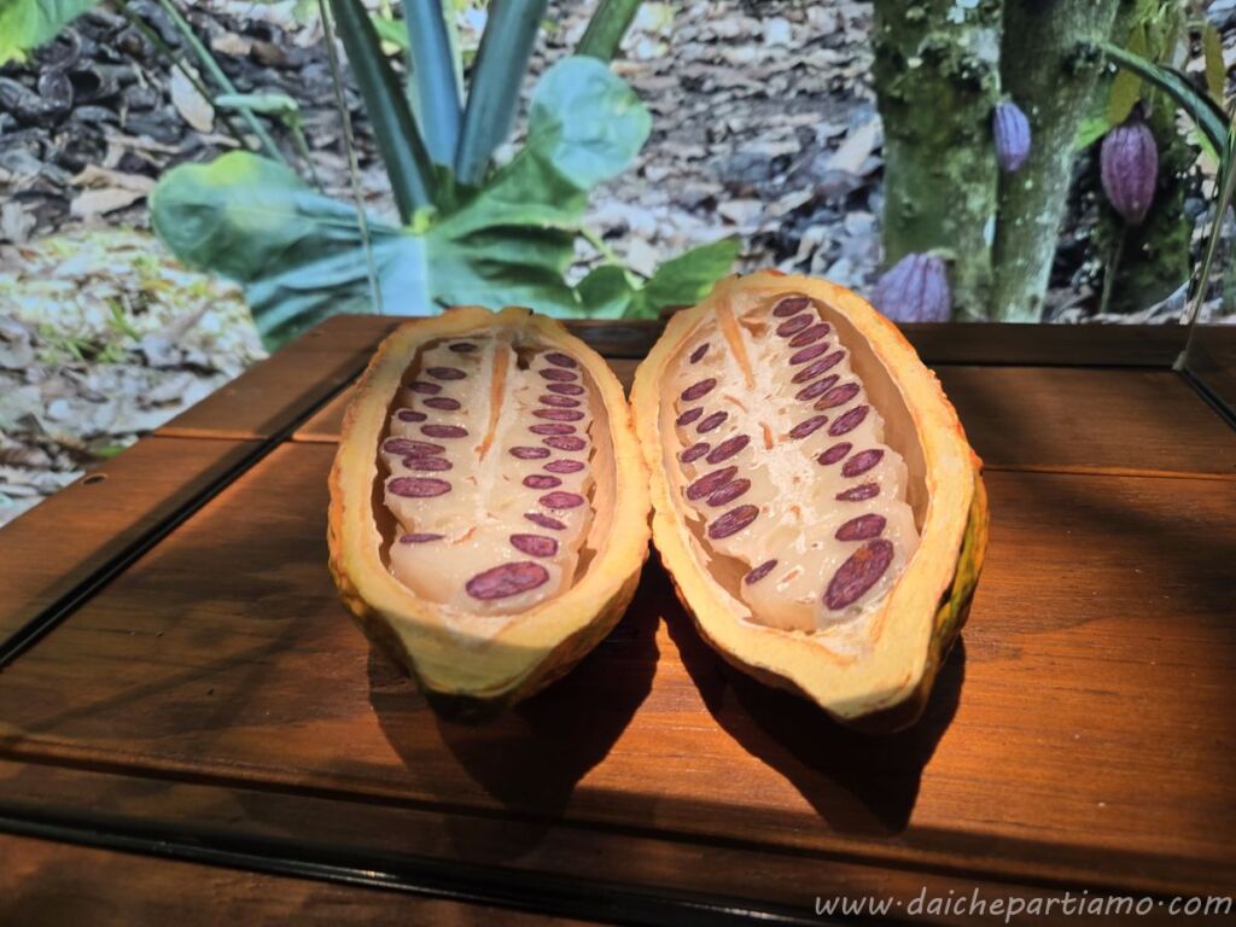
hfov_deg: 73.9
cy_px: 464
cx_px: 618
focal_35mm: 23
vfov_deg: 58.9
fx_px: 821
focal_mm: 5.4
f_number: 1.8
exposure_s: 1/53.5
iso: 32
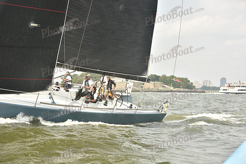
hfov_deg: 28.8
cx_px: 123
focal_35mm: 70
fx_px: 478
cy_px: 82
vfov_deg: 19.5
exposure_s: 1/800
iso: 250
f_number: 6.3
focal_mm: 70
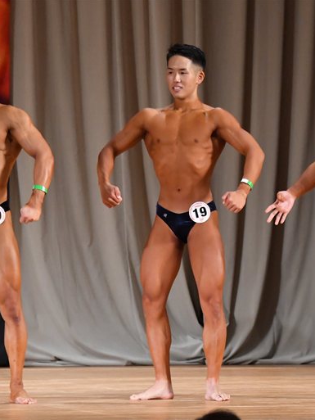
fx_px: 4487
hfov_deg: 4.0
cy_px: 210
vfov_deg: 5.4
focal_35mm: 370
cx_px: 250
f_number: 5.6
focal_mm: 170
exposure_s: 1/400
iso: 5000
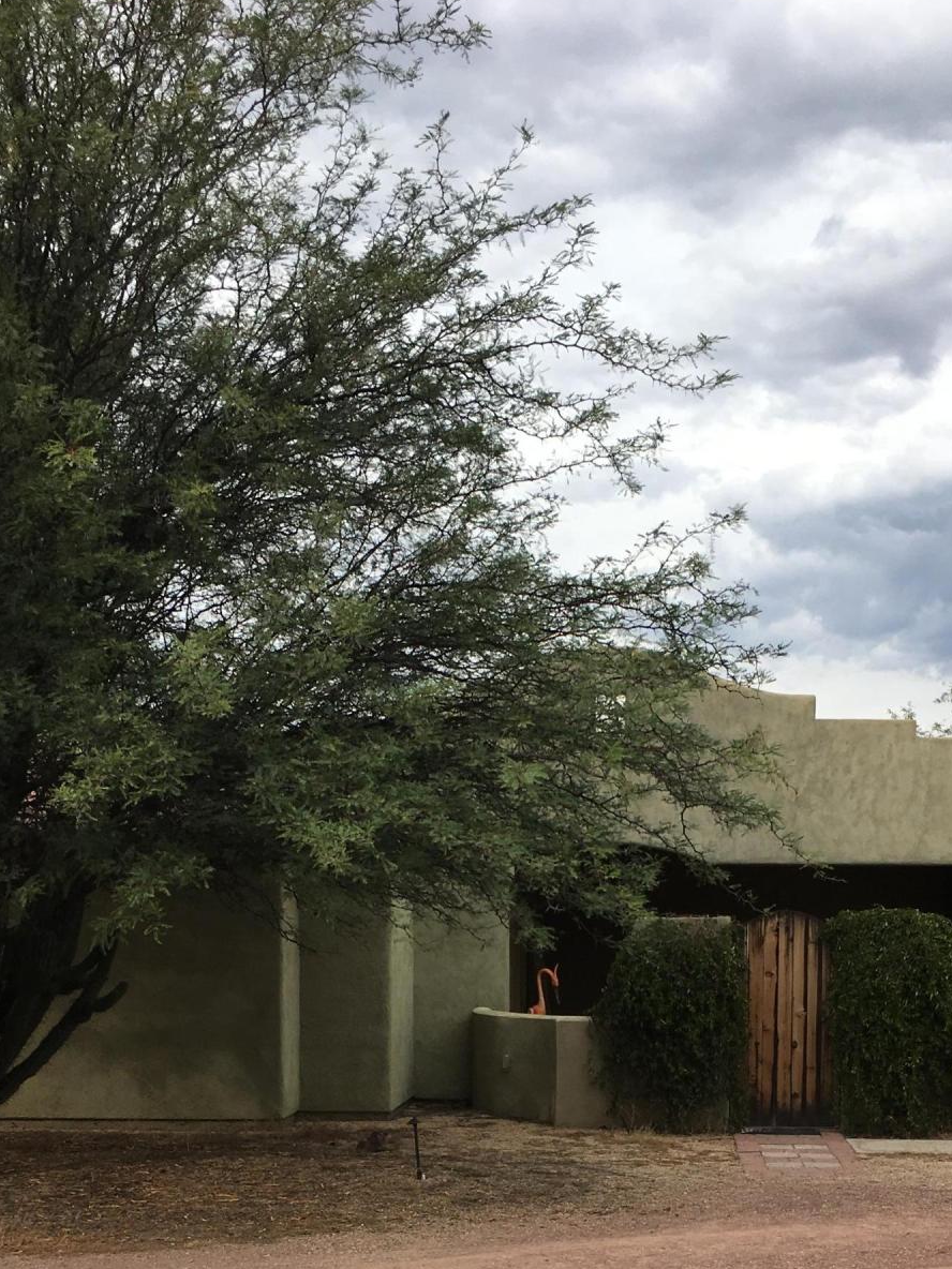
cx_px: 561
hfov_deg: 29.6
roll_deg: -0.5
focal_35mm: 49
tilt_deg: -2.9
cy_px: 1040
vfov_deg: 37.3
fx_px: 1797
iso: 25
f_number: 2.2
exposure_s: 1/962
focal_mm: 4.15
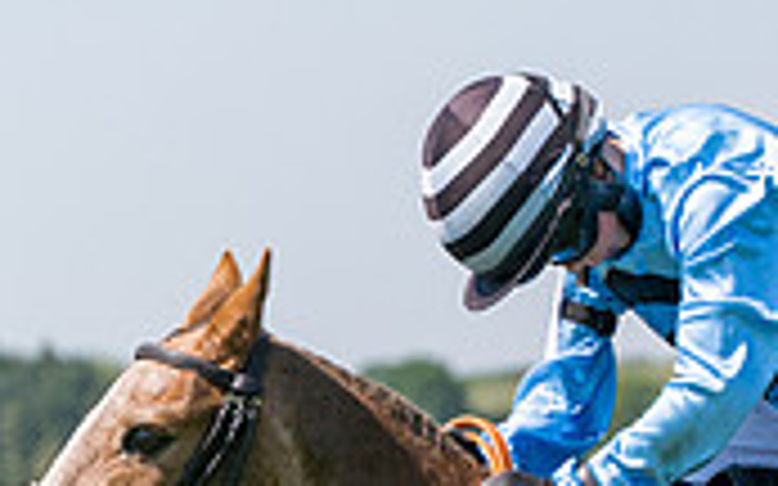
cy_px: 927
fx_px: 8775
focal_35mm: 414
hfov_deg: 5.1
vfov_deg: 3.2
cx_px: 893
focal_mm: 104
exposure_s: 1/6400
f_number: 4
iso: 400
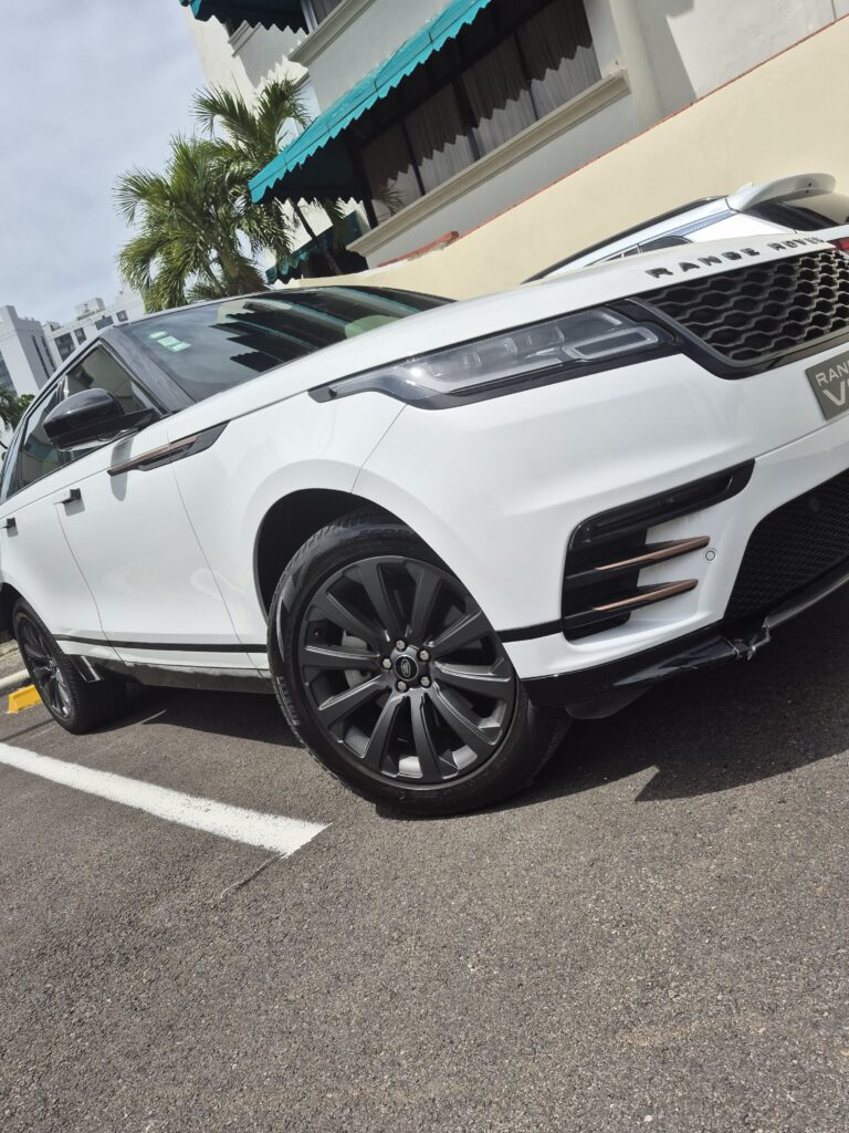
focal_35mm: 23
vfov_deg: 73.9
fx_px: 752
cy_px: 566
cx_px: 424
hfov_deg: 58.9
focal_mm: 5.4
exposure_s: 1/3352
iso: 25
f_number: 1.8
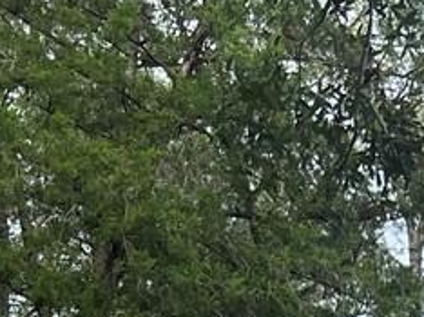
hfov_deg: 10.1
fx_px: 2178
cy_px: 996
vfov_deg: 7.3
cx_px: 893
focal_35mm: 178
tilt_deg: -1.2
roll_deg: -1.2
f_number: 1.5
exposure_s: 1/468
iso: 50
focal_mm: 5.7
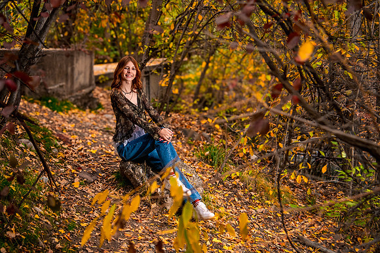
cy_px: 116
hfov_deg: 29.1
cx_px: 148
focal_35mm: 69
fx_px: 730
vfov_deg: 19.7
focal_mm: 55
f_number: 4.5
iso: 1000
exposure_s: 1/100
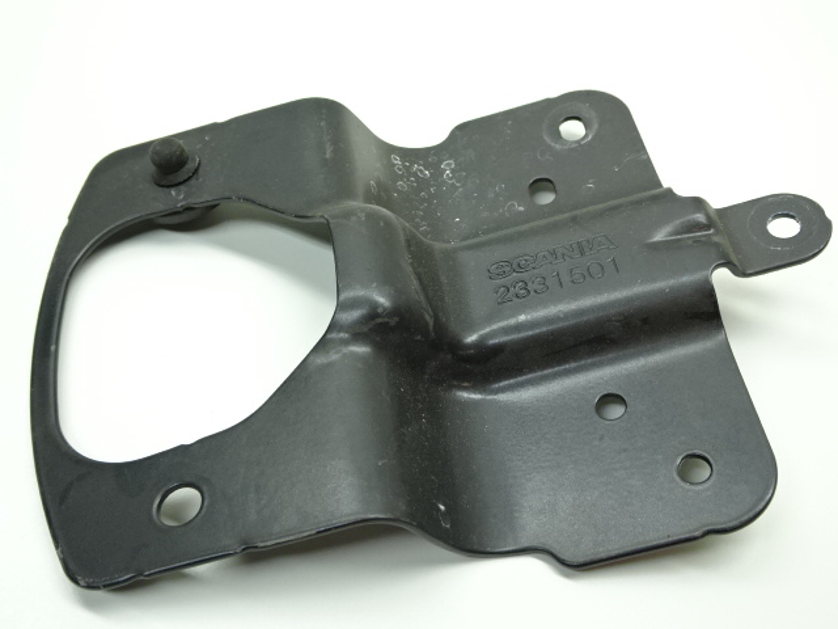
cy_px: 314
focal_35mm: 40
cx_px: 419
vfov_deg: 36.0
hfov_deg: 46.8
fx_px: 968
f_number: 4
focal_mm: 6.8
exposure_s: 1/40
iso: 250
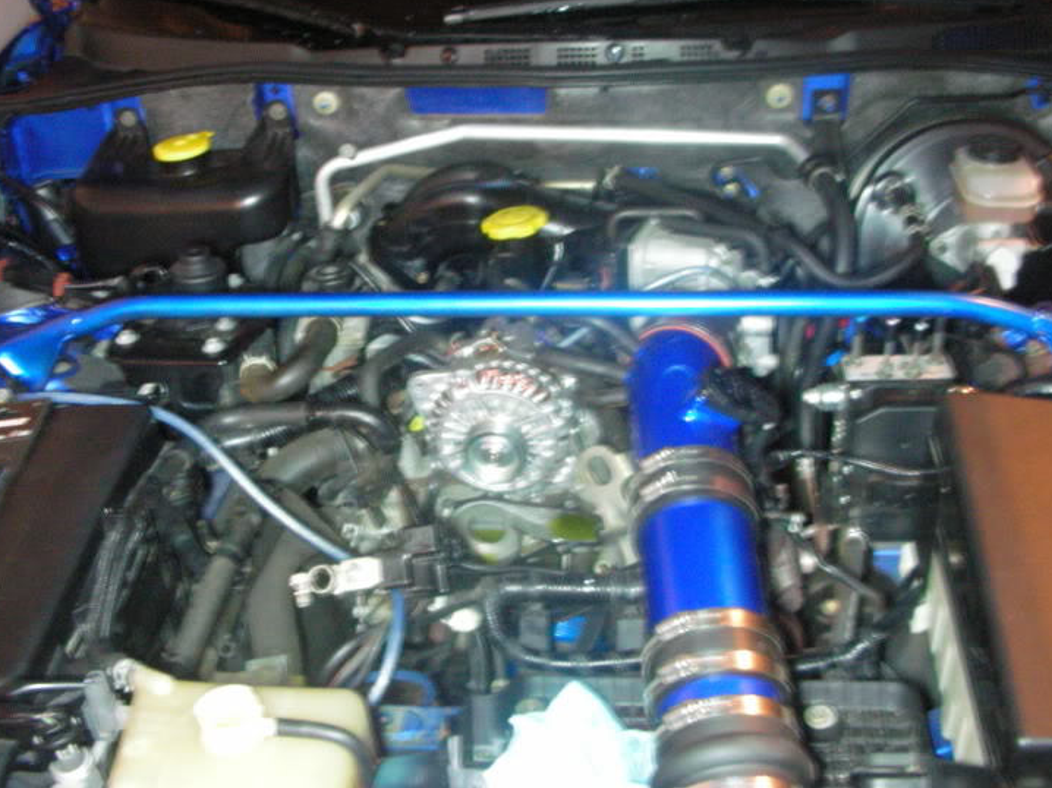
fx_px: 1185
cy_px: 372
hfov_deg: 47.9
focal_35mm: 39
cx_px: 522
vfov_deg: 36.8
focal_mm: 5.8
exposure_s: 1/2.8
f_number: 3
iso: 400
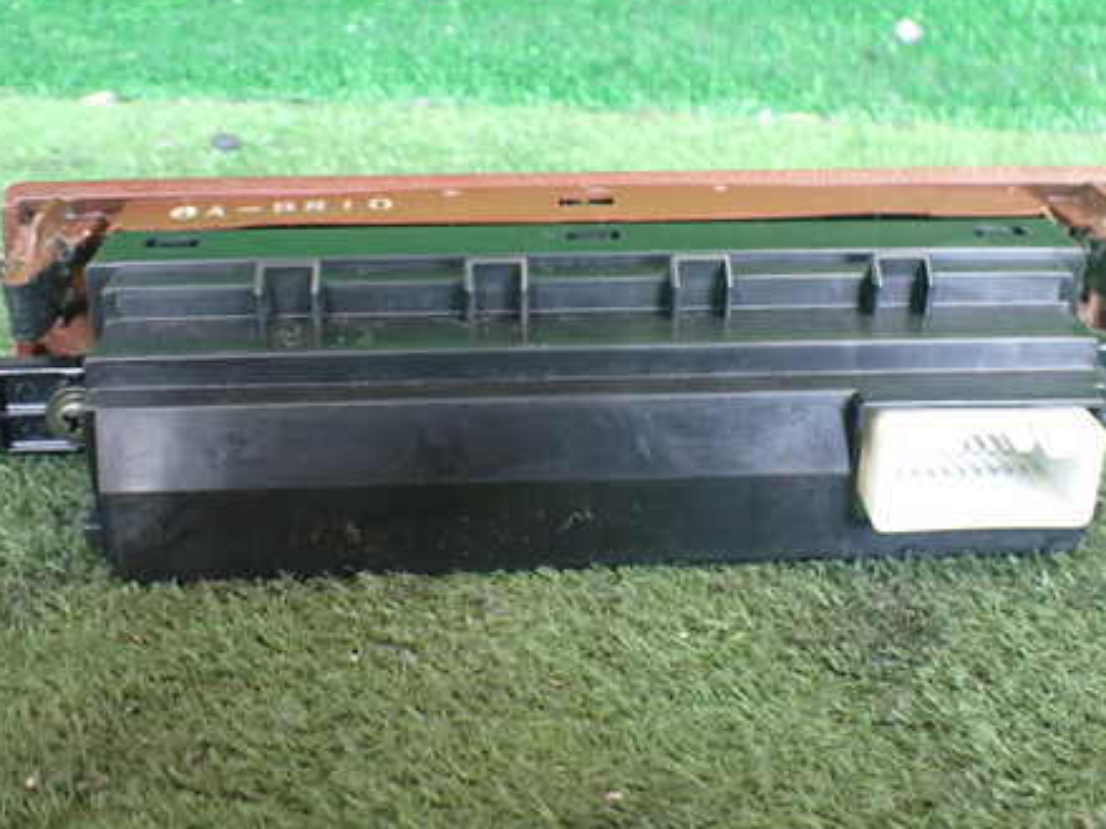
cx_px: 579
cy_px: 370
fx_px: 1310
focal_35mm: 41
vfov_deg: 35.1
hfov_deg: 45.8
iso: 800
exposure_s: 1/60
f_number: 2.3
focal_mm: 5.4
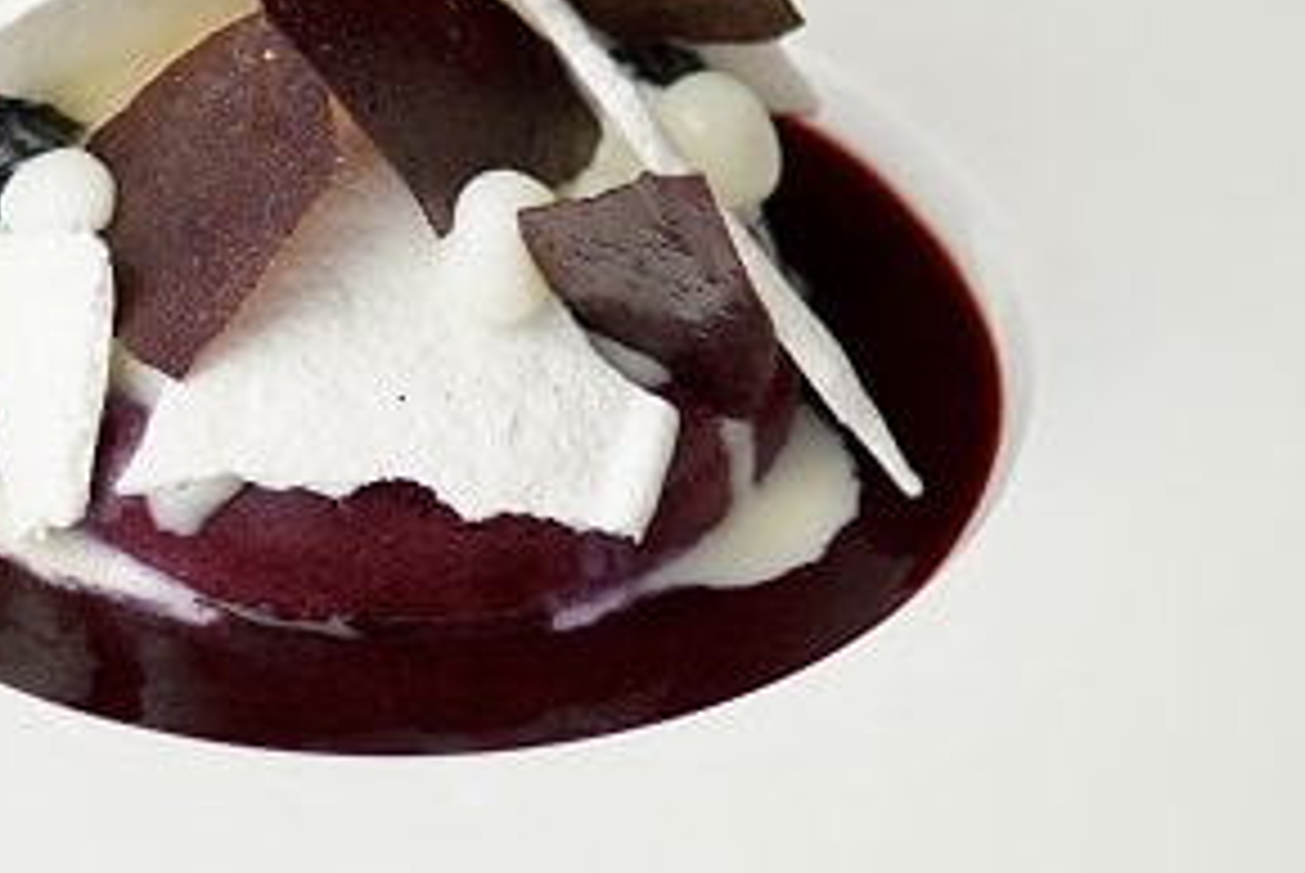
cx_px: 482
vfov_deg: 7.4
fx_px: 6749
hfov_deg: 11.0
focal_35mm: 186
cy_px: 266
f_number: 2.2
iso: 320
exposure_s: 1/320
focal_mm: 30
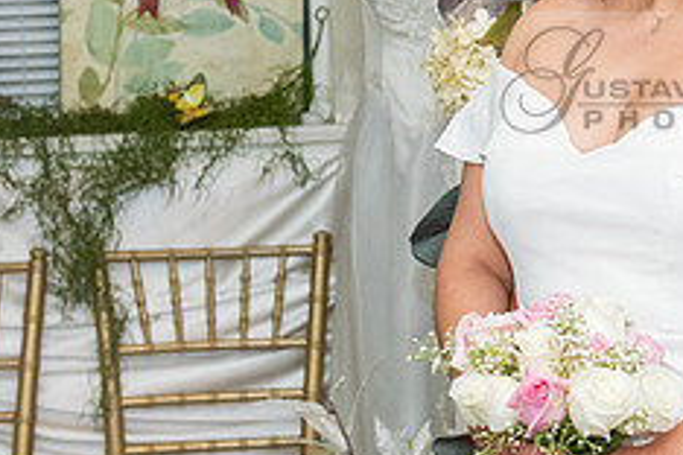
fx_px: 2637
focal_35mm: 139
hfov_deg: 14.4
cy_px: 76
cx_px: 786
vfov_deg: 9.8
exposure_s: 1/125
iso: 1600
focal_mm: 48
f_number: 4.5
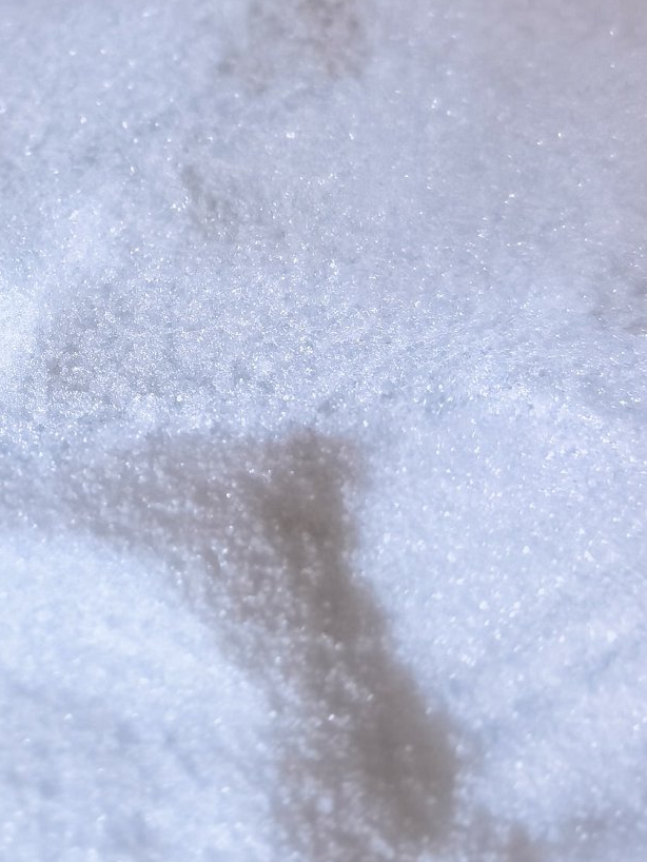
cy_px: 237
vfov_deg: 22.1
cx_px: -67
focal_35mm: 88
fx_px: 2192
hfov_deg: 16.3
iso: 200
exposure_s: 1/333
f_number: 2
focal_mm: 5.75
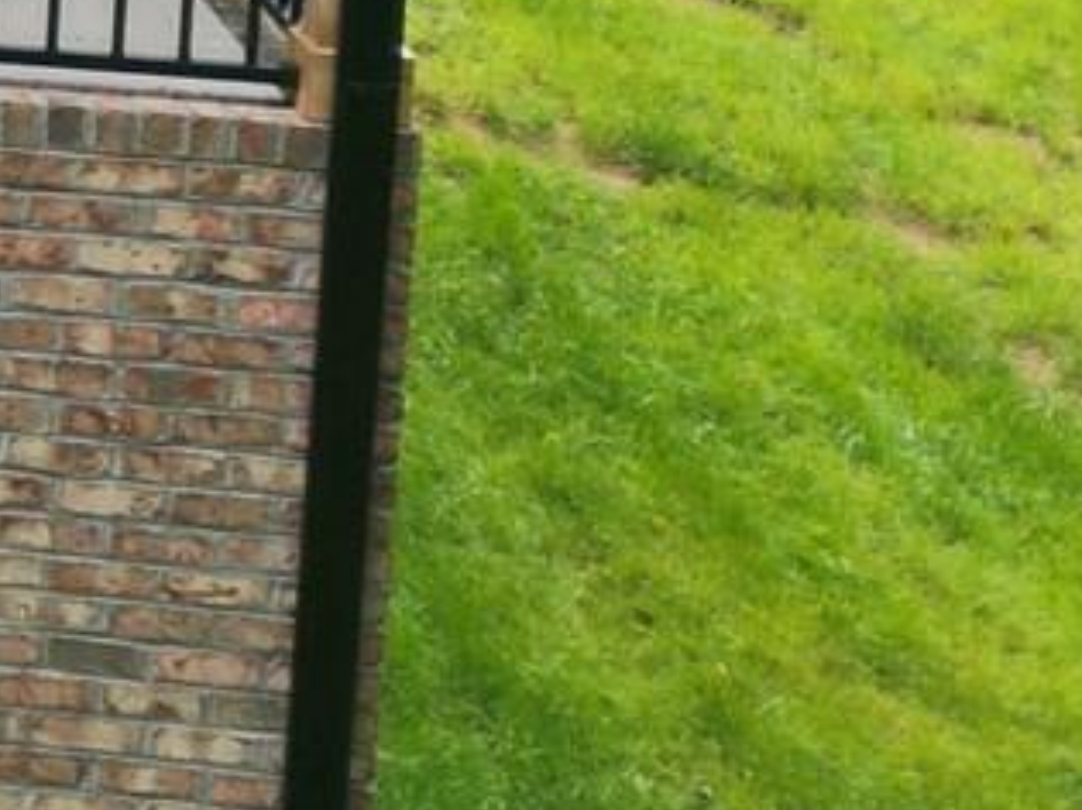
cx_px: -2315
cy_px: -601
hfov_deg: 9.5
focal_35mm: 156
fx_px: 4874
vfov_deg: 9.1
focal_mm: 6.72
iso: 120
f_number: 1.7
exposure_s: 1/160
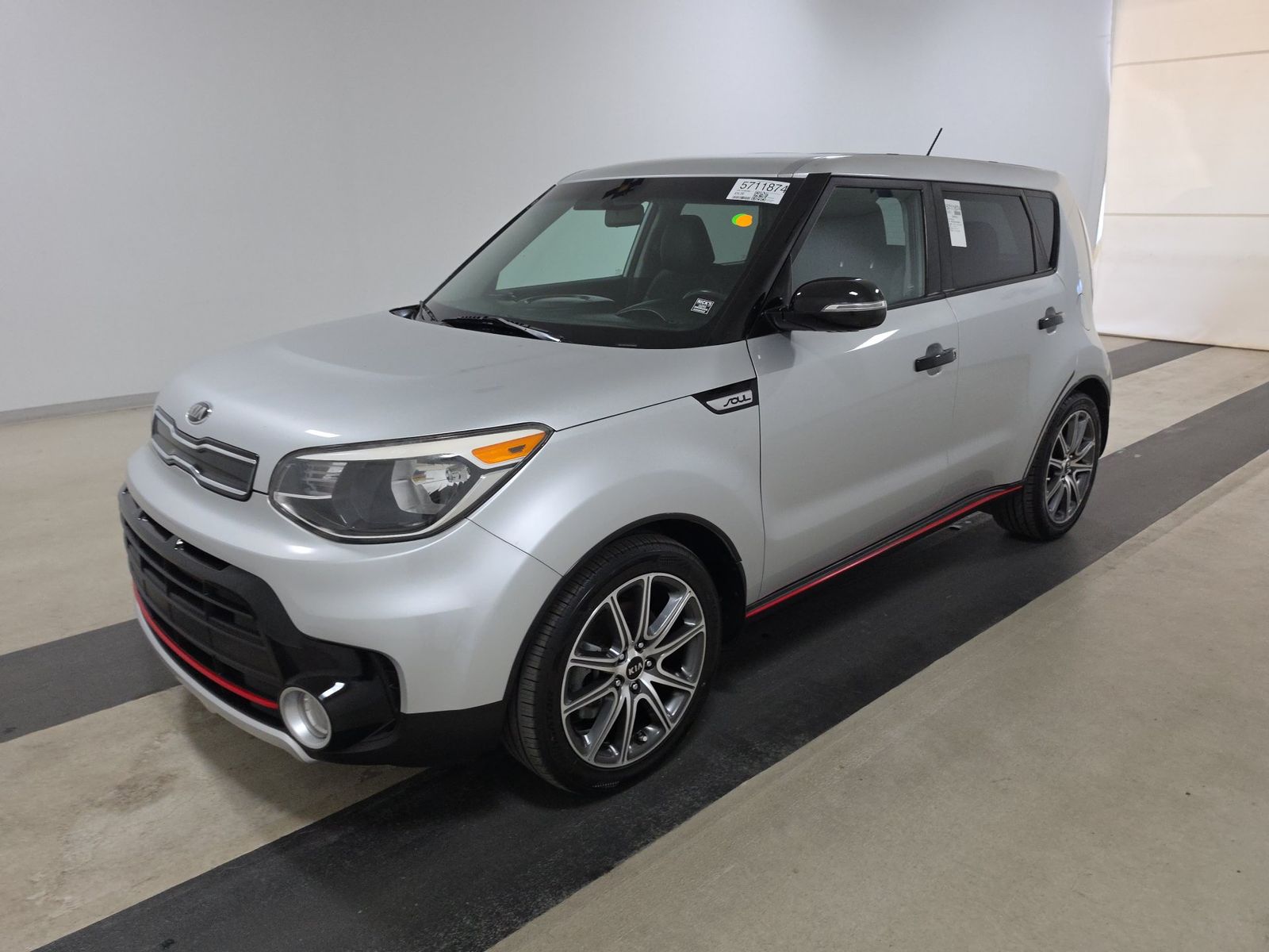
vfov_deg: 58.9
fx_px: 843
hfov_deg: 73.9
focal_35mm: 23
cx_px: 634
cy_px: 476
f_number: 1.4
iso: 269
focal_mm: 6.5
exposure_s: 1/100
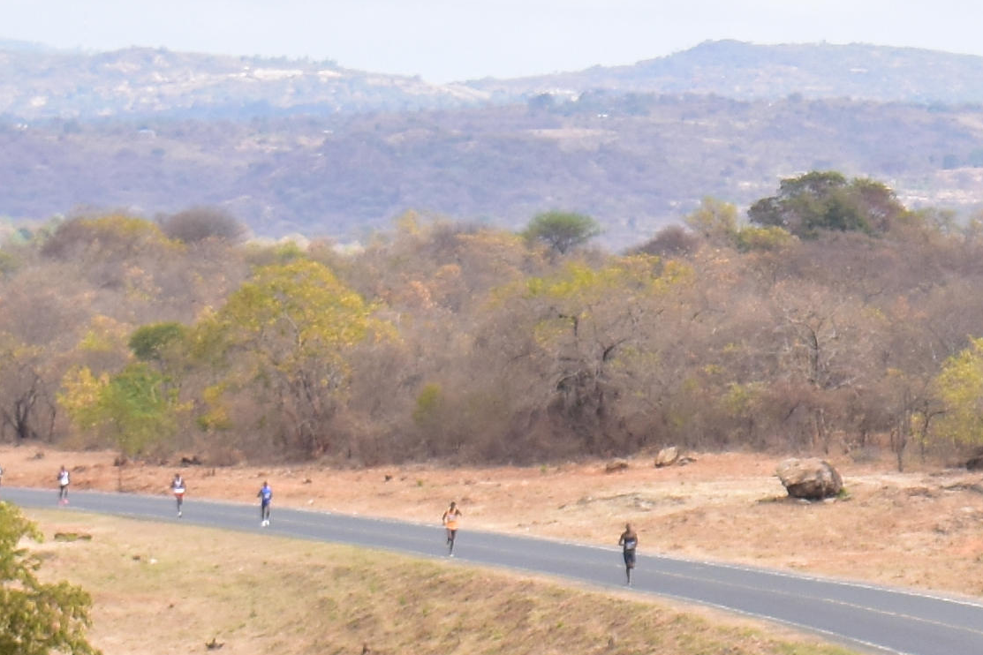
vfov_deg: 3.1
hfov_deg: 4.6
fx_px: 12142
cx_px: 1144
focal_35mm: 445
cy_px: 852
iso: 250
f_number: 5.6
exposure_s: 1/400
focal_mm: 55
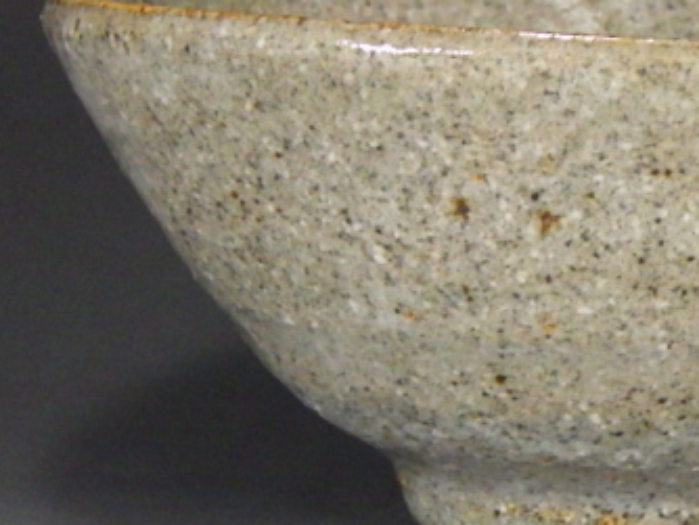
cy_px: 205
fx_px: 3637
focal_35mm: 180
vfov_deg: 8.3
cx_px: 590
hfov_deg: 10.9
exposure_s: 1/30
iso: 400
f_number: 5
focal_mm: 16.7
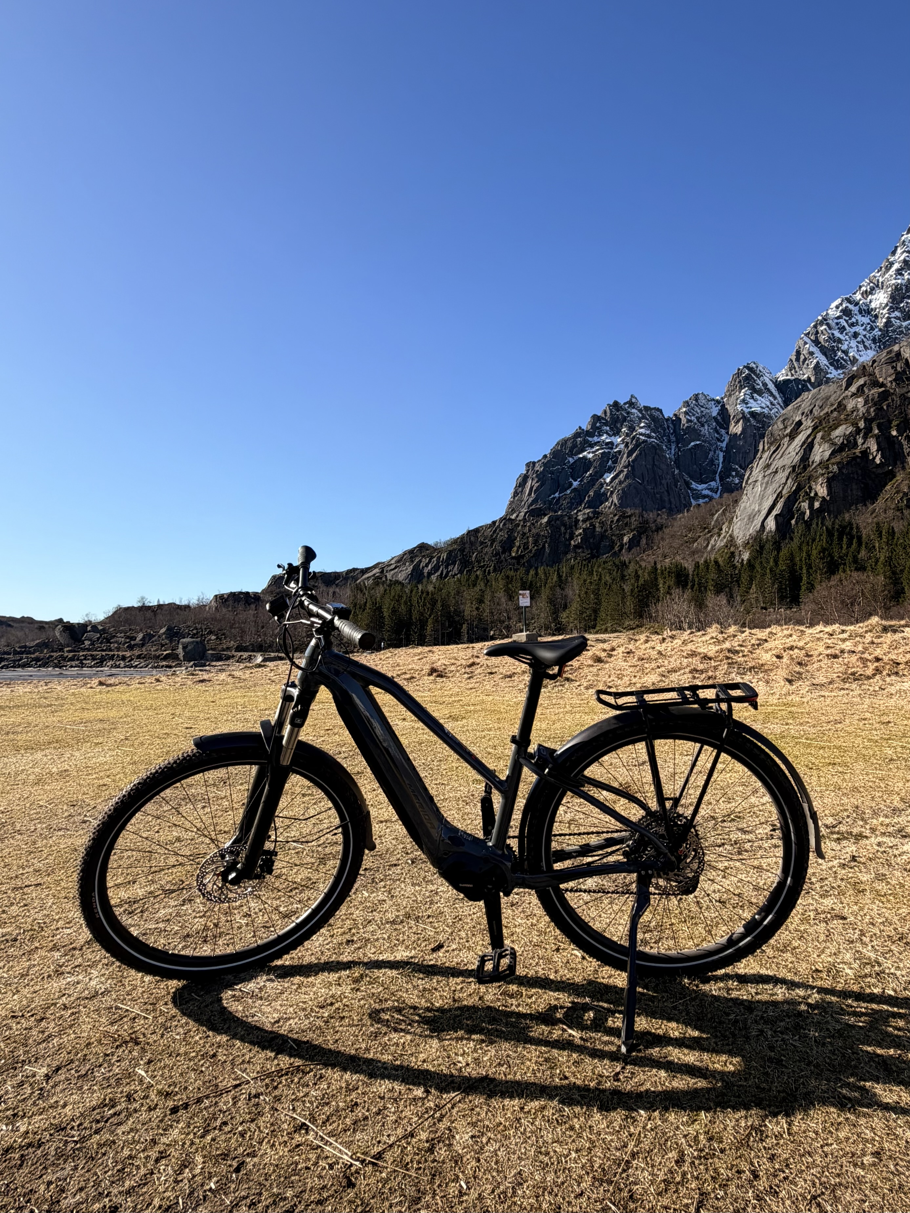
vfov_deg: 102.1
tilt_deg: +6.4
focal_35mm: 14
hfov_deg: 85.7
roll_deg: +0.0
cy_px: 606
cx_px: 455
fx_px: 491
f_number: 2.2
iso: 25
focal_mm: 2.22
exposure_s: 1/770
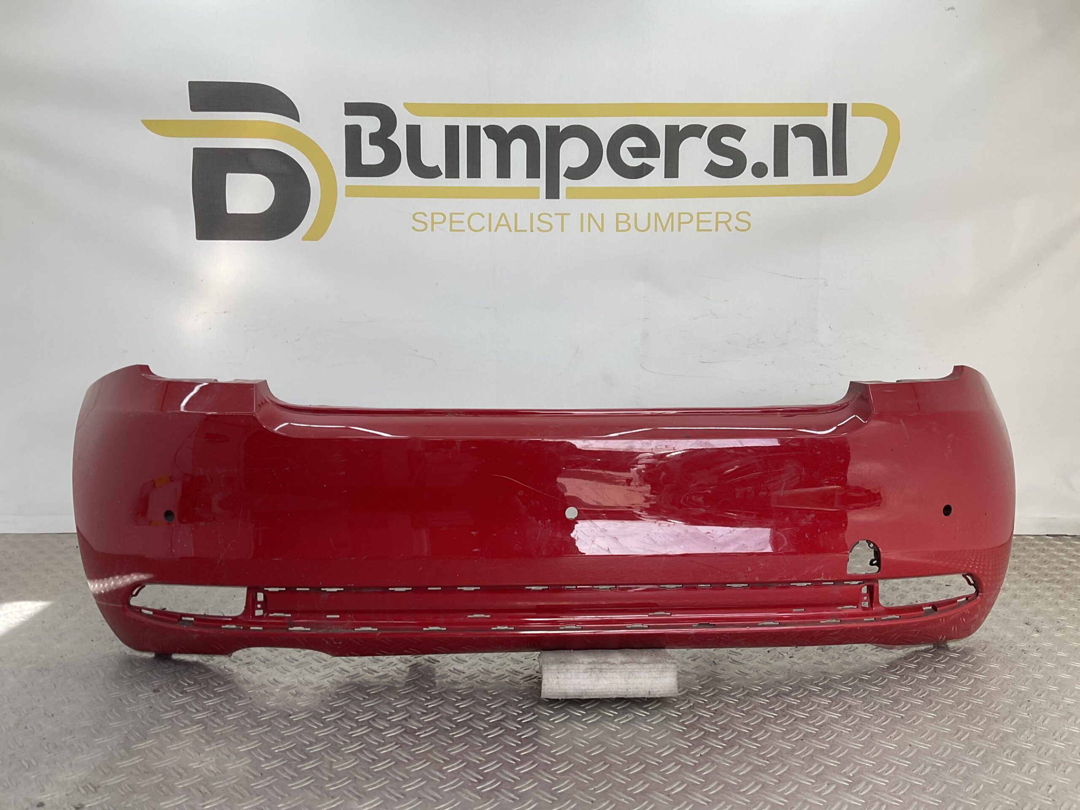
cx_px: 540
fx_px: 905
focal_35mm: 29
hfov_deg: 61.7
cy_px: 405
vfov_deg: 48.2
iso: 16
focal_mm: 3
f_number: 1.8
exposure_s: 1/202
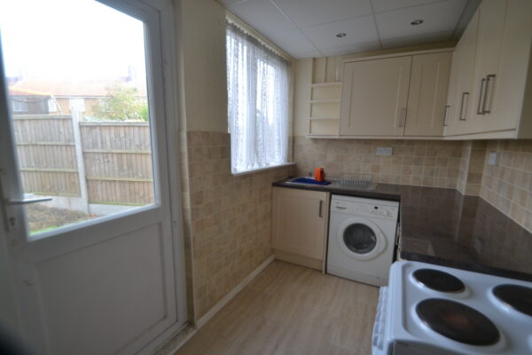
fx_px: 244
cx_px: 266
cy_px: 178
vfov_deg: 72.1
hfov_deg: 95.0
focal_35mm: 16
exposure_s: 1/50
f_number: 3.5
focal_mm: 11
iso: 100
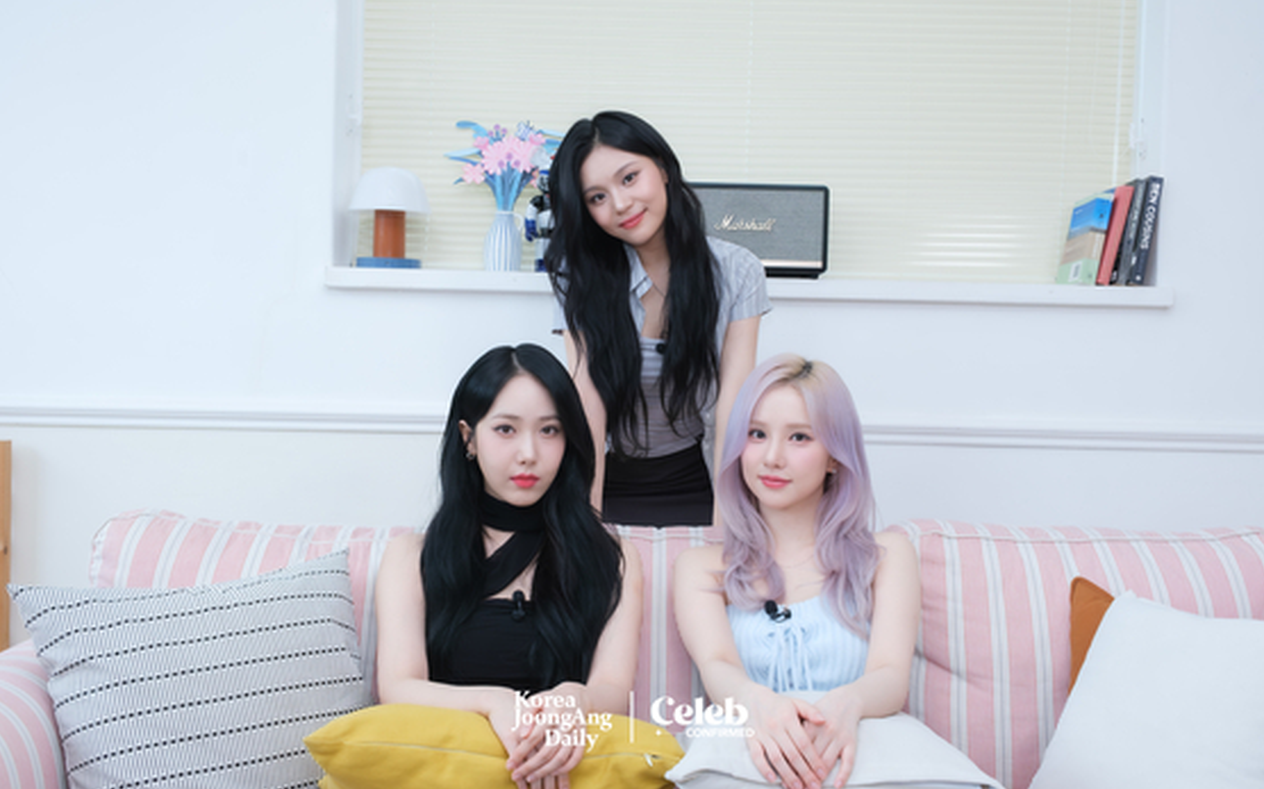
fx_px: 1343
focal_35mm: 39
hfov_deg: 50.4
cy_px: 379
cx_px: 630
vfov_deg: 32.7
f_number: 8
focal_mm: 25.4
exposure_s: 1/200
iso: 1600
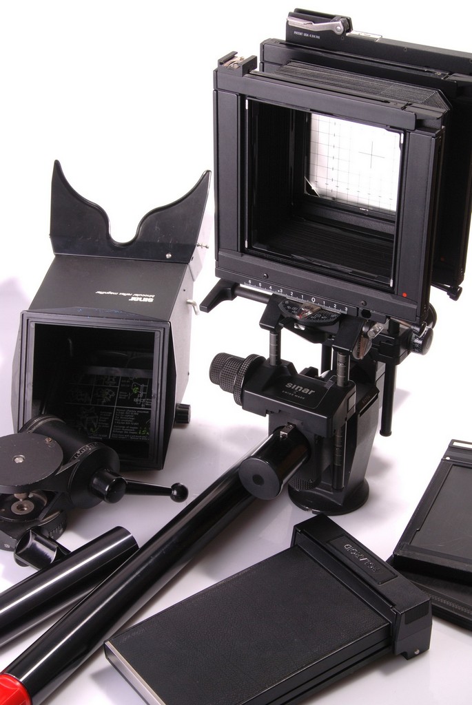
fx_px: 1413
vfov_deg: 28.0
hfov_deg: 19.0
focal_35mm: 72
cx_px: 236
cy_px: 352
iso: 100
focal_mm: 48
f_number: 14
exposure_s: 1/80
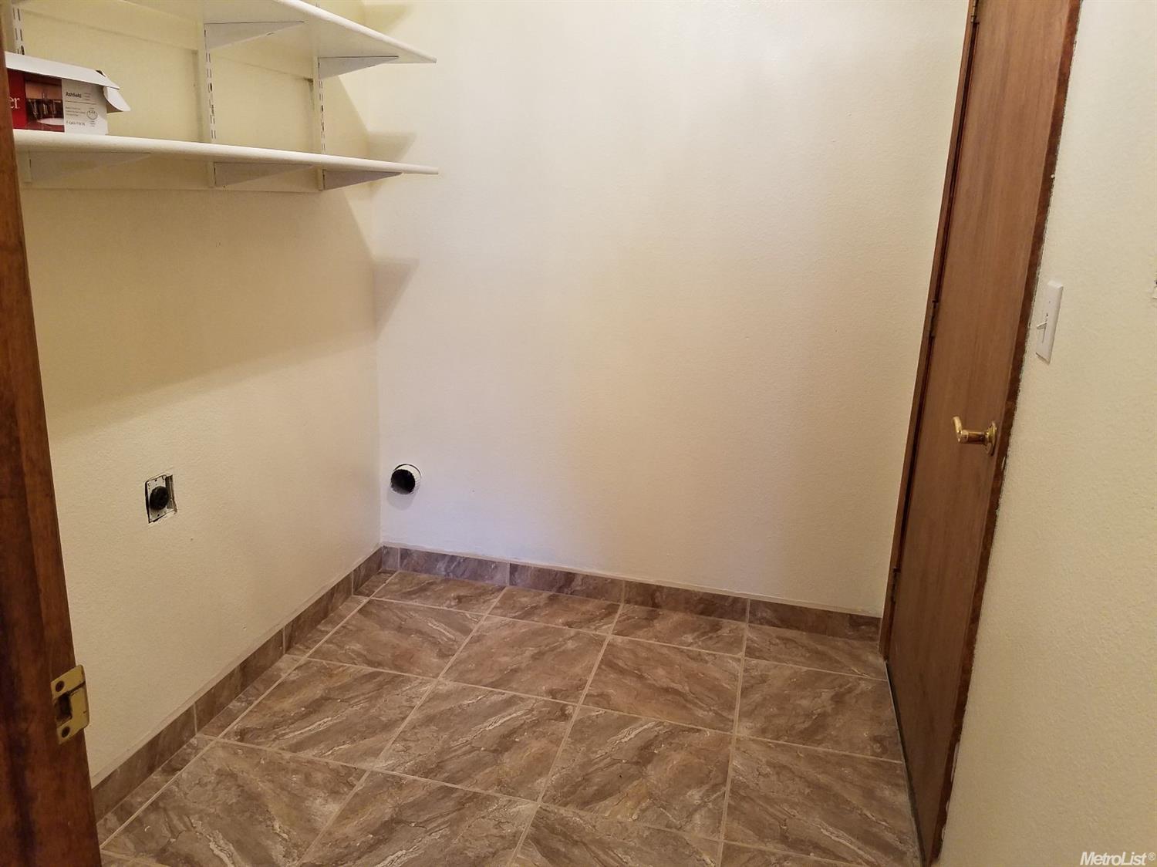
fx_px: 869
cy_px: 434
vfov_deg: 53.0
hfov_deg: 67.3
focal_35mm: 26
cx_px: 578
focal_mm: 4.2
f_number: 1.7
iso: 160
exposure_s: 1/40
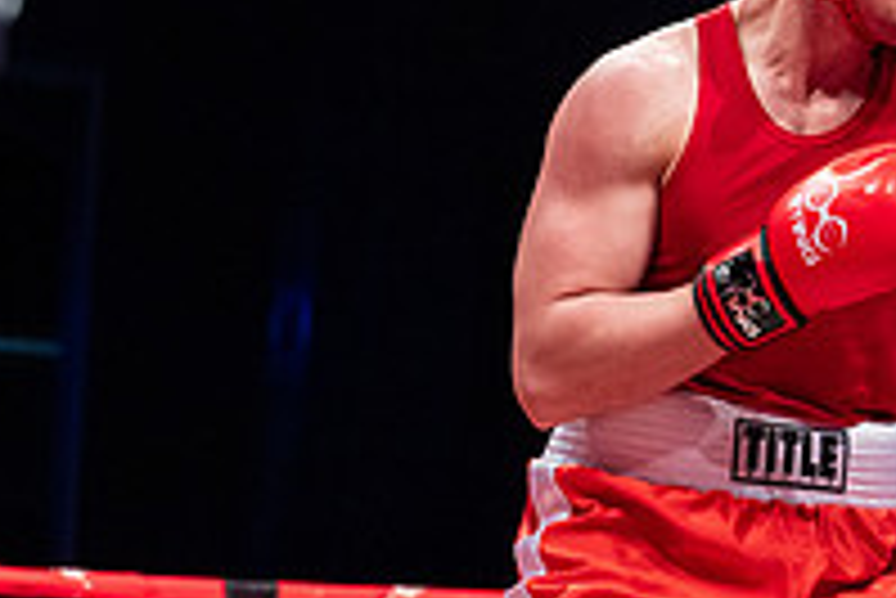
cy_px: 178
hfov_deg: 13.4
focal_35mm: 146
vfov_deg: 9.4
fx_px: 3636
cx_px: 1270
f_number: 3.2
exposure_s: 1/1000
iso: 4000
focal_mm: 50
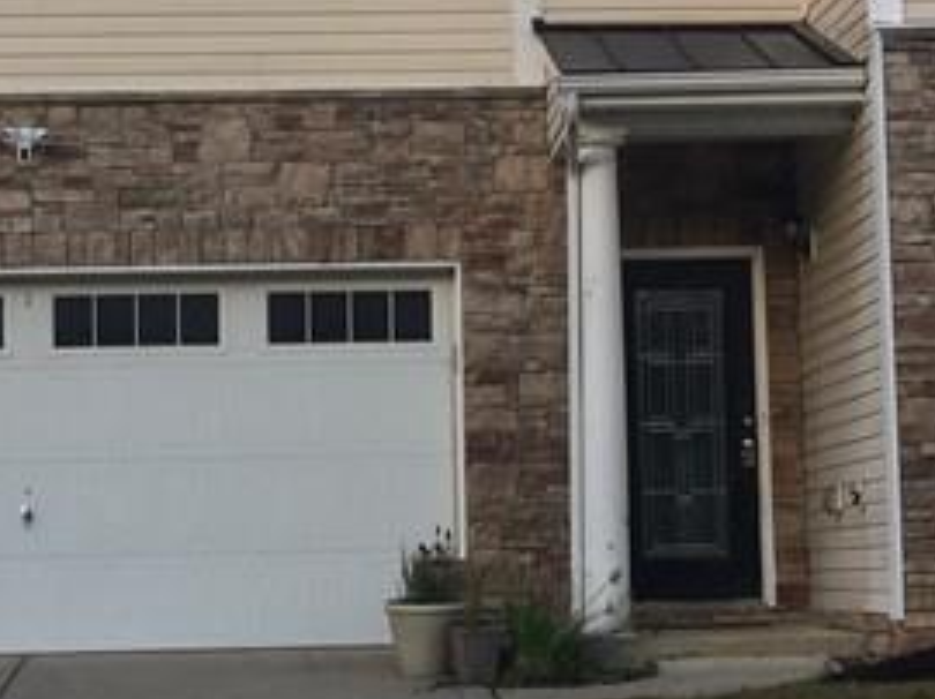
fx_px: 2969
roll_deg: +1.0
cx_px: 464
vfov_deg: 13.4
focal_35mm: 110
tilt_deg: +7.9
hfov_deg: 17.9
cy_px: 273
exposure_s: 1/388
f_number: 2.2
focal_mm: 4.15
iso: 32
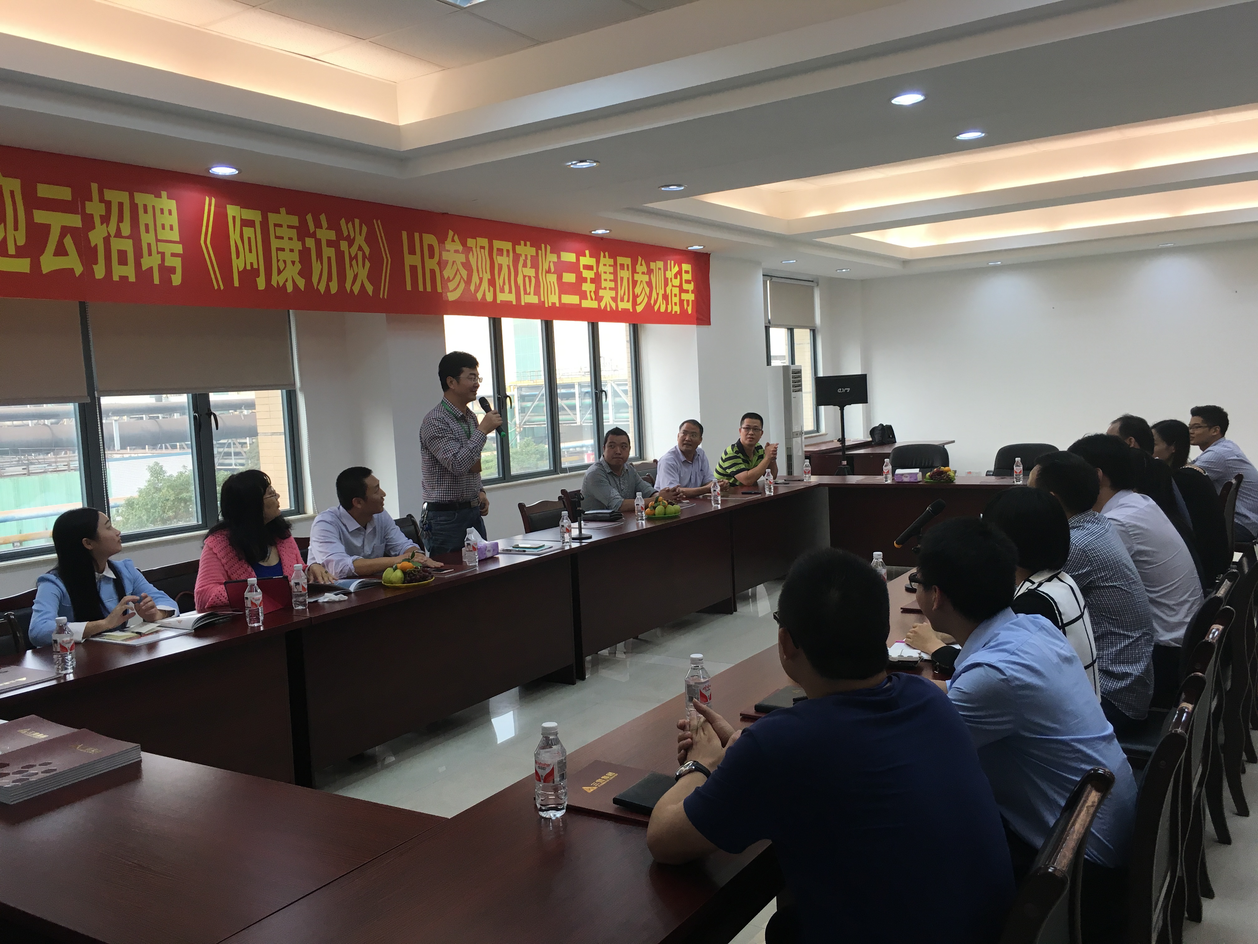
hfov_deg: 61.7
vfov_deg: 48.2
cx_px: 629
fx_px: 1054
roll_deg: +2.1
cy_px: 472
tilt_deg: -4.5
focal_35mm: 29
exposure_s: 1/33
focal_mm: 4.15
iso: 25
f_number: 2.2
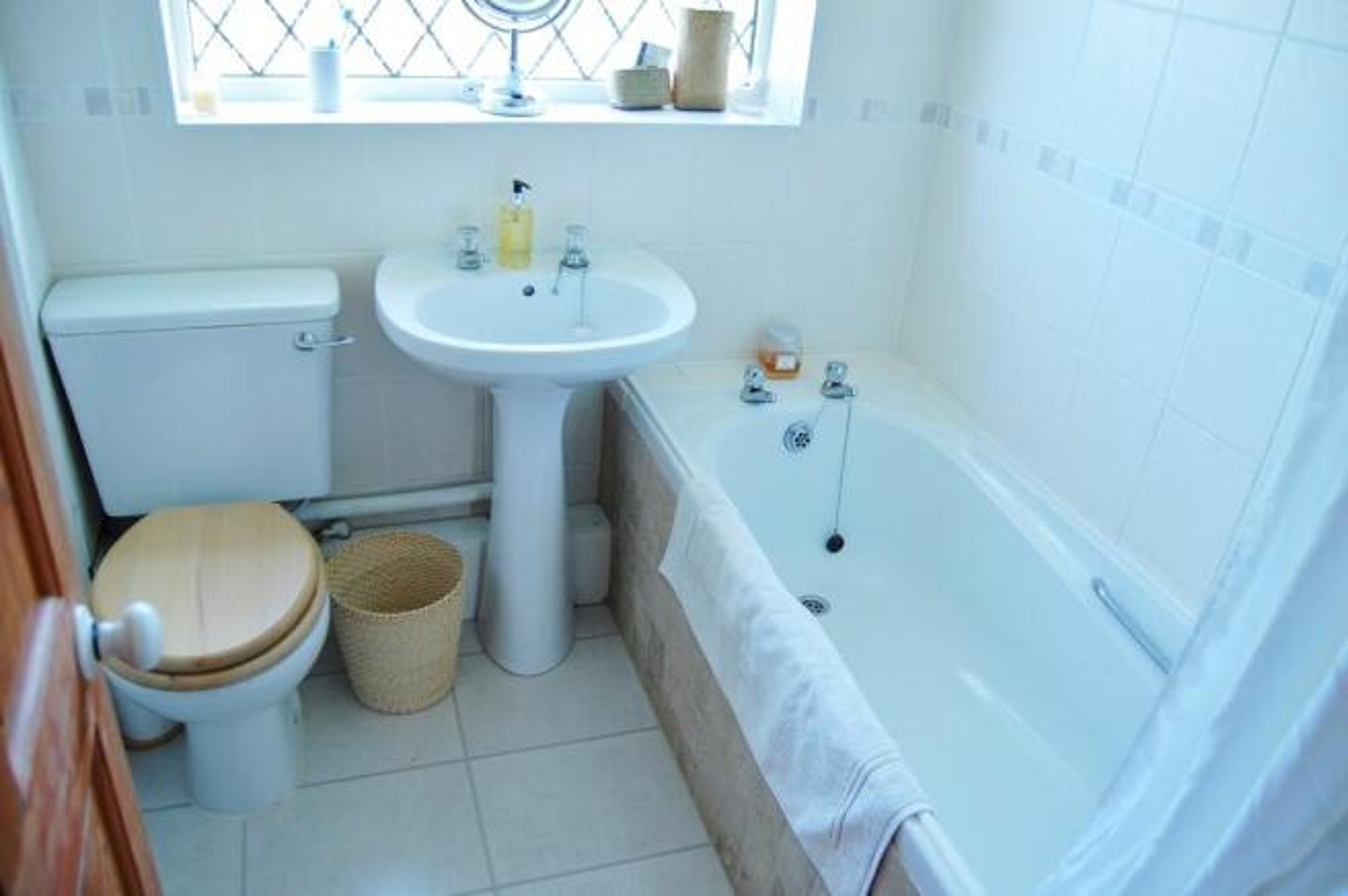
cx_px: 674
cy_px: 448
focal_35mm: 27
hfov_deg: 67.4
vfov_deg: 47.8
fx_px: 1010
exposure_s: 1/50
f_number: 3.5
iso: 400
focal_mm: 18
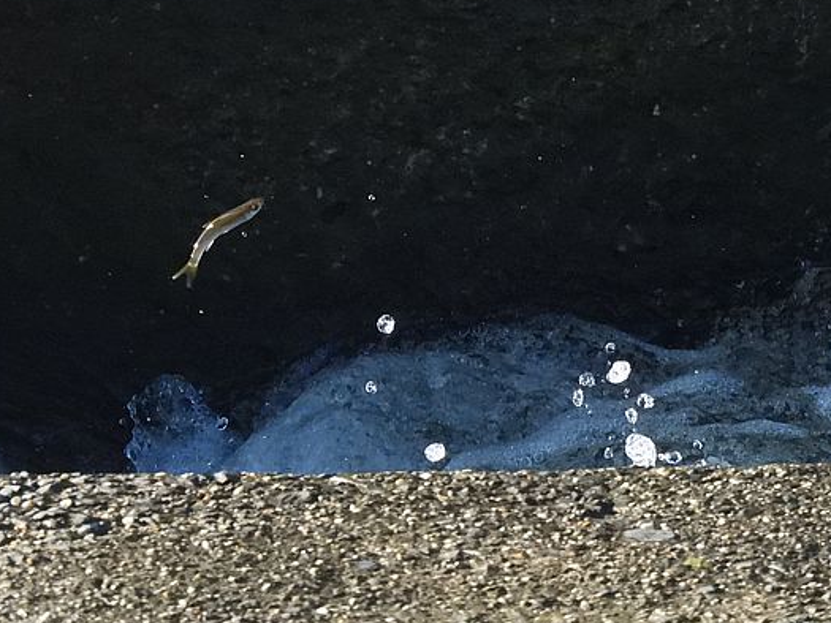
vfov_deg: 1.0
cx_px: 590
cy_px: 223
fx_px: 36594
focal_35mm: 1524
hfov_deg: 1.3
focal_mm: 178
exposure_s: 1/1600
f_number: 5.6
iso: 1600
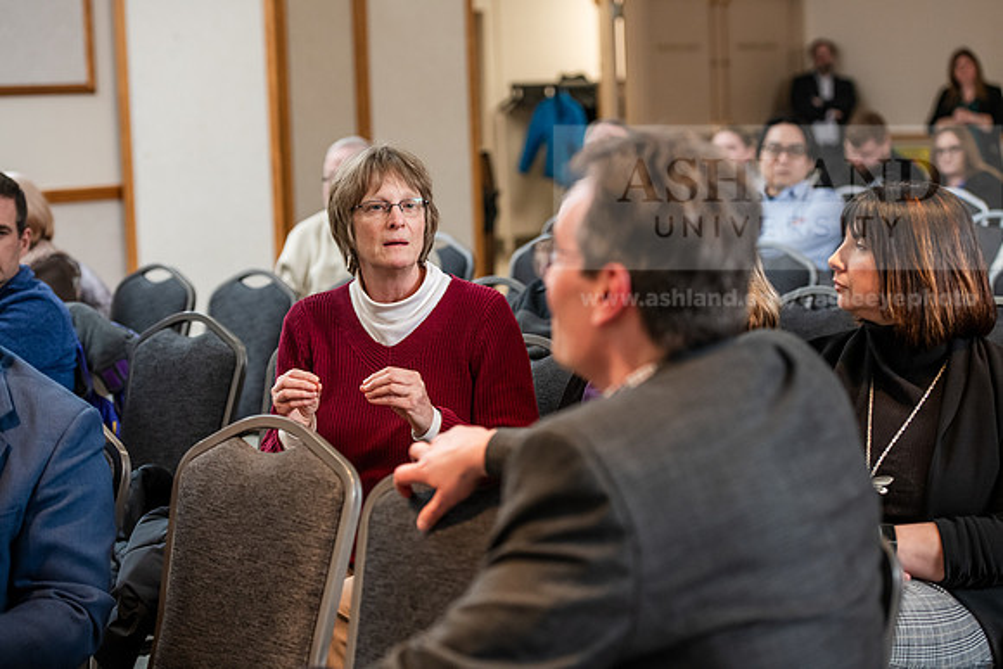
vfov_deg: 16.1
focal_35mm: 85
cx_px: 502
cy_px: 334
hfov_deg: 23.9
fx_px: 2369
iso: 1250
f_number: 3.5
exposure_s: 1/200
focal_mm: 85
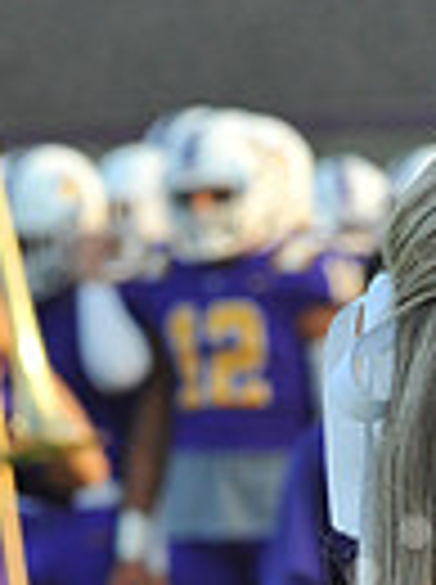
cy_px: 958
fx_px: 11238
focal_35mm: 667
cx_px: 719
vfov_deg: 3.0
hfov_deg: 2.2
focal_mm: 155
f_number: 13
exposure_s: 1/250
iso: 1600
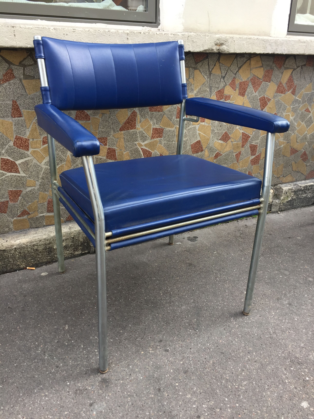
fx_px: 351
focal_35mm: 29
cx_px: 157
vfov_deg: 61.7
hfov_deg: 48.2
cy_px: 210
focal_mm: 4.15
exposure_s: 1/178
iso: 32
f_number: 2.2
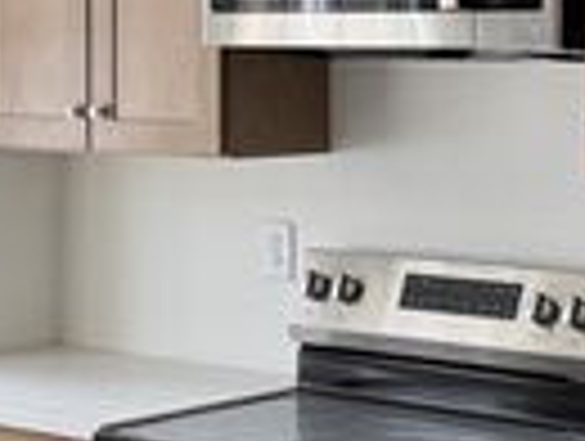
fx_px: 2083
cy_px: 108
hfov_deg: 16.0
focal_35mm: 123
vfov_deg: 12.1
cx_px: 232
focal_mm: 6.76
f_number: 1.78
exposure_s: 1/121
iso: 80
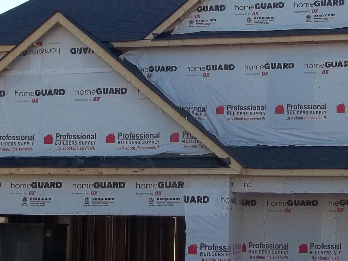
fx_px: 764
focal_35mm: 76
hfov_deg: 25.6
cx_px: 202
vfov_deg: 19.4
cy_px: 144
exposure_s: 1/80
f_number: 8.8
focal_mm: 5.7
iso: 64
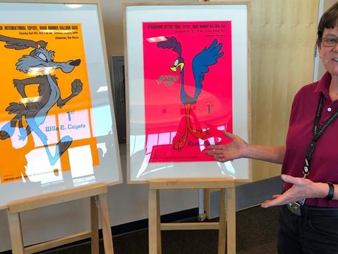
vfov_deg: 40.7
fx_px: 342
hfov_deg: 52.6
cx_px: 183
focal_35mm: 35
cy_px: 126
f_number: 1.8
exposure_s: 1/40
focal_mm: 3.99
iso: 25
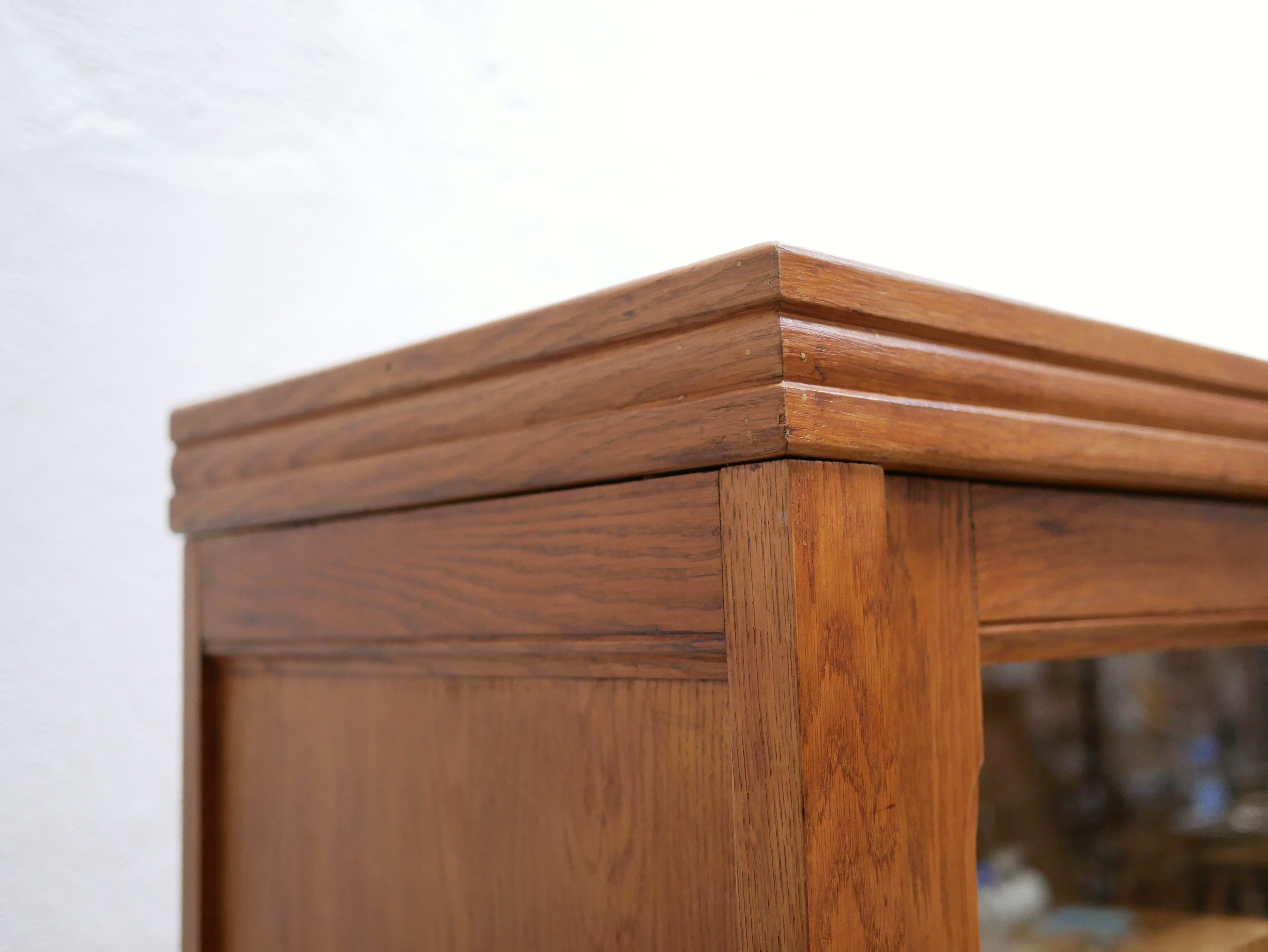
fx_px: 1466
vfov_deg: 36.0
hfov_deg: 46.8
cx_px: 634
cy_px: 476
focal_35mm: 40
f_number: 1.7
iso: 1000
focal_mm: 20
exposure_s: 1/60
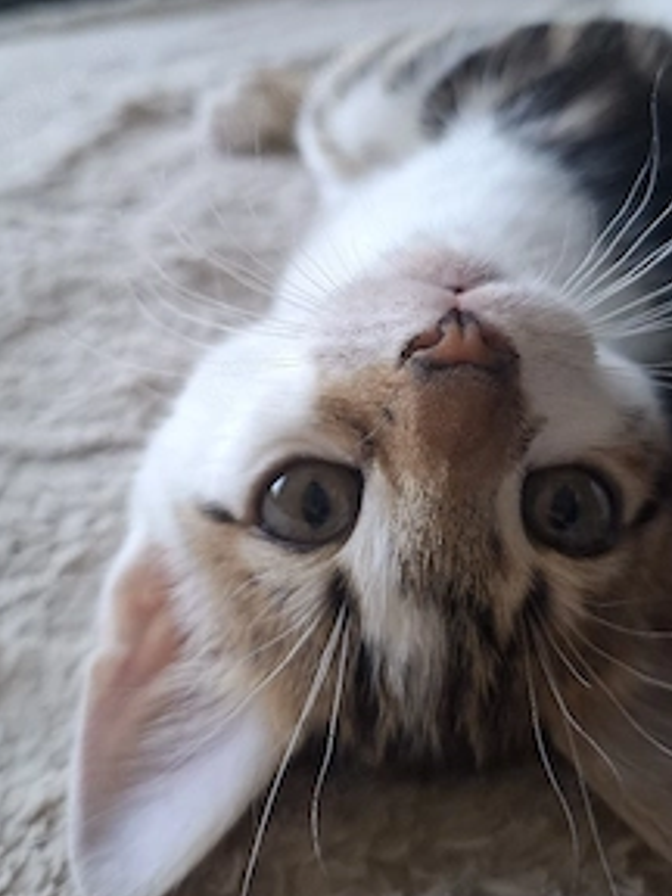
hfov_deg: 44.1
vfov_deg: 56.5
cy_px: 370
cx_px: 355
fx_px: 828
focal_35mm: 32
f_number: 1.8
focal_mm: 5.54
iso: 250
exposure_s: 1/100
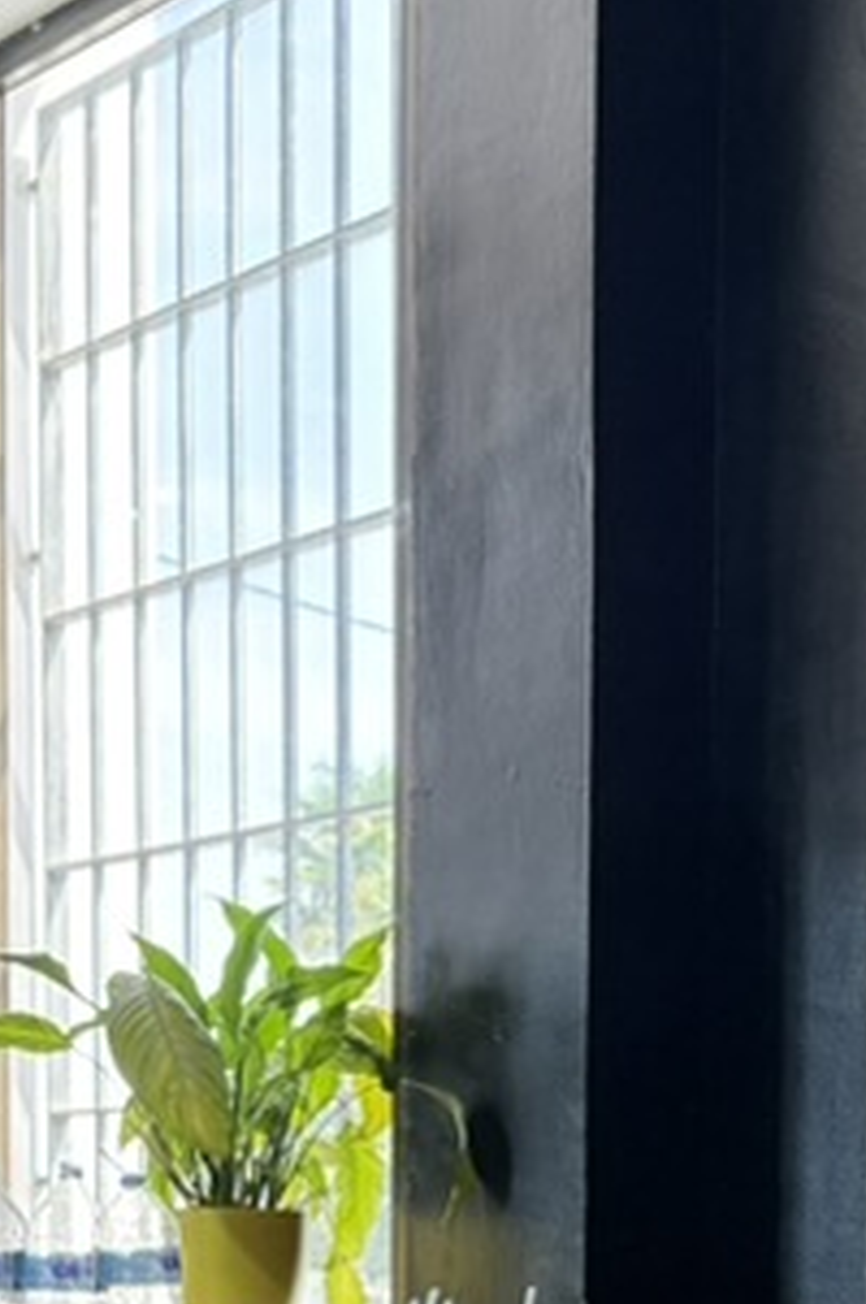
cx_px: 658
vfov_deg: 22.6
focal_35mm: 85
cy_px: 1425
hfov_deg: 16.0
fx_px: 3074
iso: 200
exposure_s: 1/120
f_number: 1.78
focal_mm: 6.76
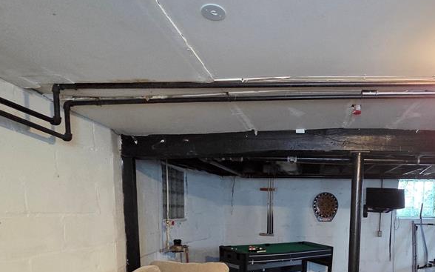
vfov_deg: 45.4
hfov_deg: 72.6
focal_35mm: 24
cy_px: 253
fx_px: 284
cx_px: 290
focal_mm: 2.2
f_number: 2.2
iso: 1600
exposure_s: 1/40
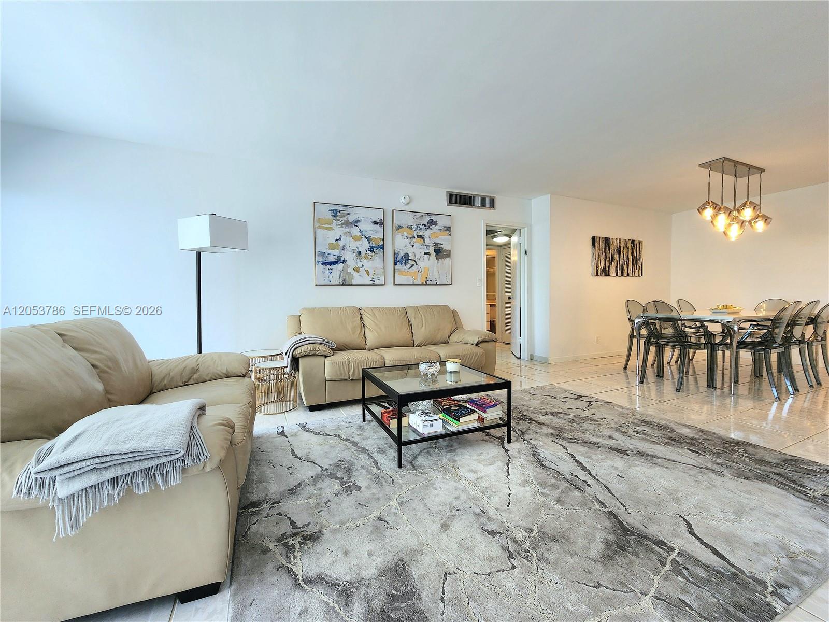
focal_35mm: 13
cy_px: 311
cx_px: 414
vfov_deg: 89.9
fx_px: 311
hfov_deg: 106.2
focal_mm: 2.2
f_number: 2.2
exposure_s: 1/60.2
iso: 80
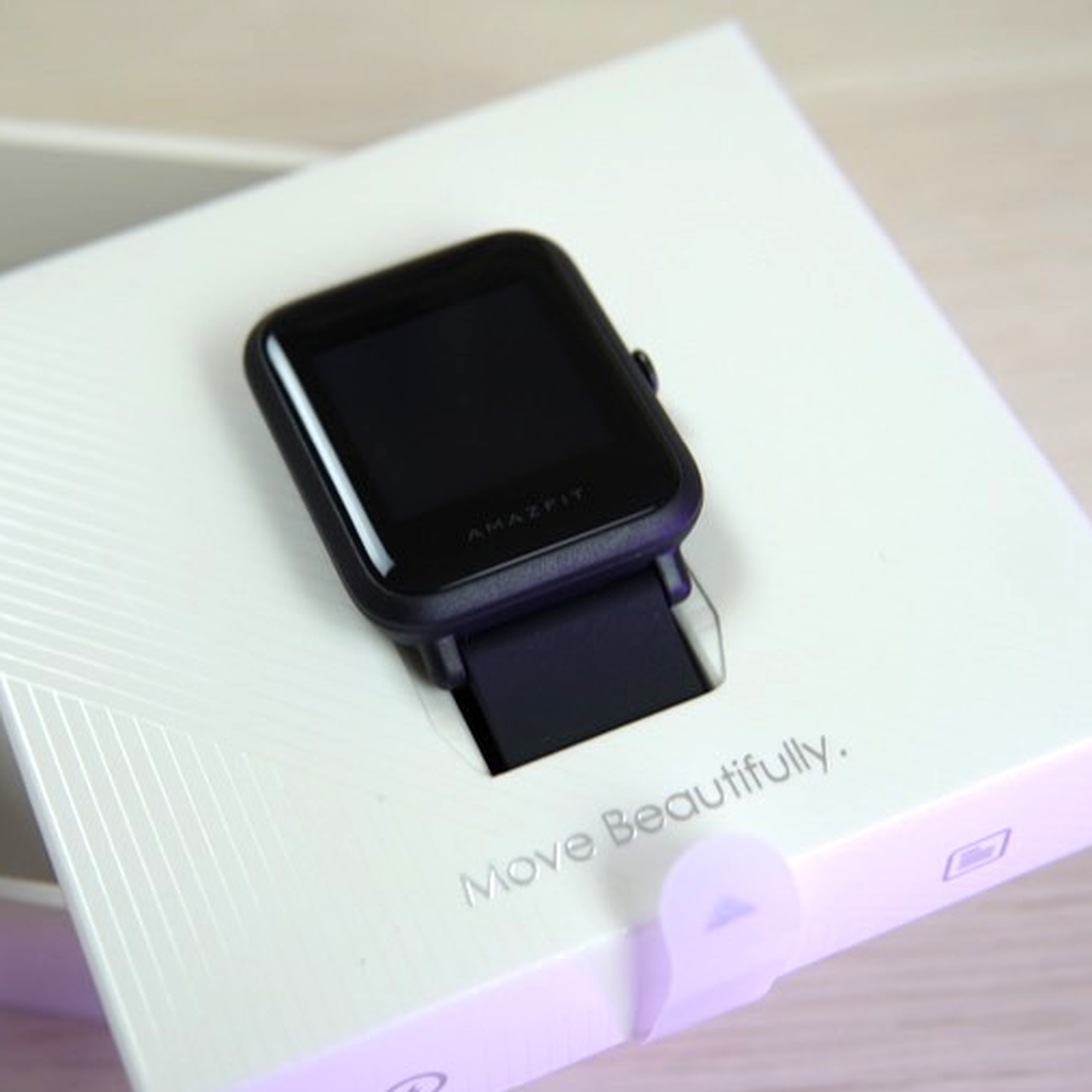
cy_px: 547
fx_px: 2070
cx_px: 458
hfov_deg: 29.5
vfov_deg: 29.6
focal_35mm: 58
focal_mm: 30
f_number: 4
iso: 200
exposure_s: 1/60
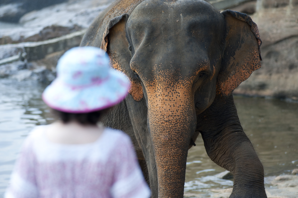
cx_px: 149
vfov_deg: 8.6
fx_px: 1324
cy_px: 99
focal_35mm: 160
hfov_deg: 12.8
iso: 160
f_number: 4
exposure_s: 1/1600
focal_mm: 160
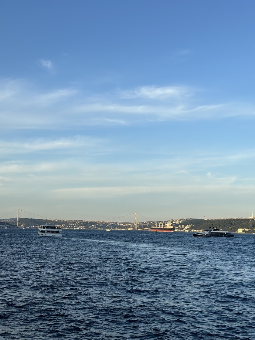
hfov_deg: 30.3
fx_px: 471
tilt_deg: +7.1
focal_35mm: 48
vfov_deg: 39.7
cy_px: 170
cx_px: 128
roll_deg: -1.9
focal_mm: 6.86
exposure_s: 1/2976
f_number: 1.78
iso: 100
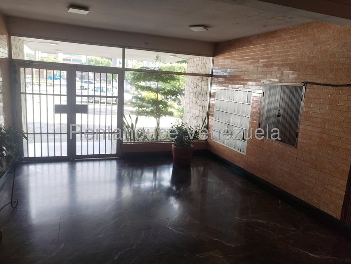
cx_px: 176
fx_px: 294
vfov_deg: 48.2
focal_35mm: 29
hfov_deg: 61.7
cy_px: 132
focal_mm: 4.75
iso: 101
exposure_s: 1/89.5
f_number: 1.8
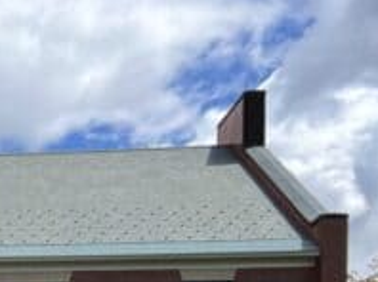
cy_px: 484
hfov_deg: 16.1
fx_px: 1102
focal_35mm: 101
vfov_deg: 13.3
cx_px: -323
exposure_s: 1/2083
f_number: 1.5
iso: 50
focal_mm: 5.7
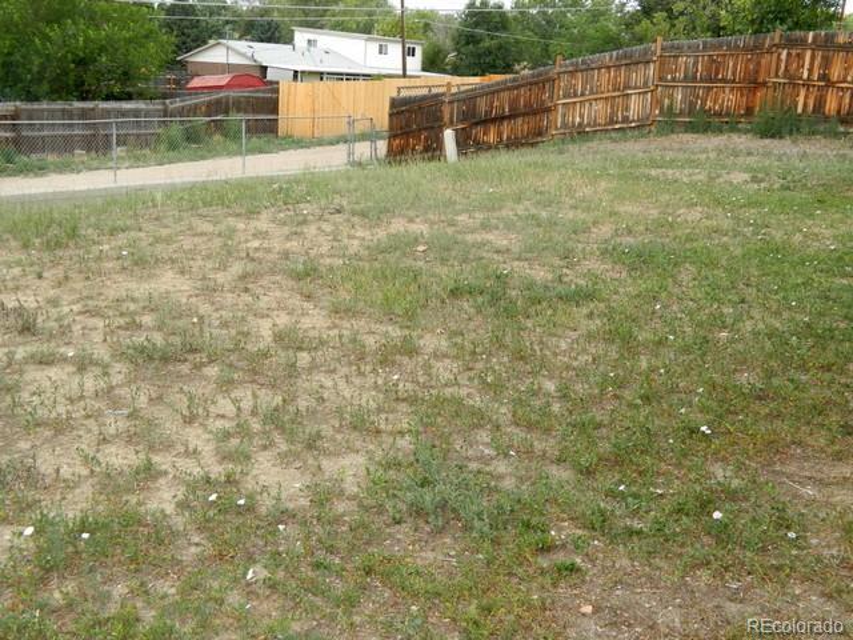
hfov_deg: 45.8
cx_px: 426
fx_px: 1010
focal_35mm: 41
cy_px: 320
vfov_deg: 35.1
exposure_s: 1/200
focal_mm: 7.3
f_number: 3.5
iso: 110
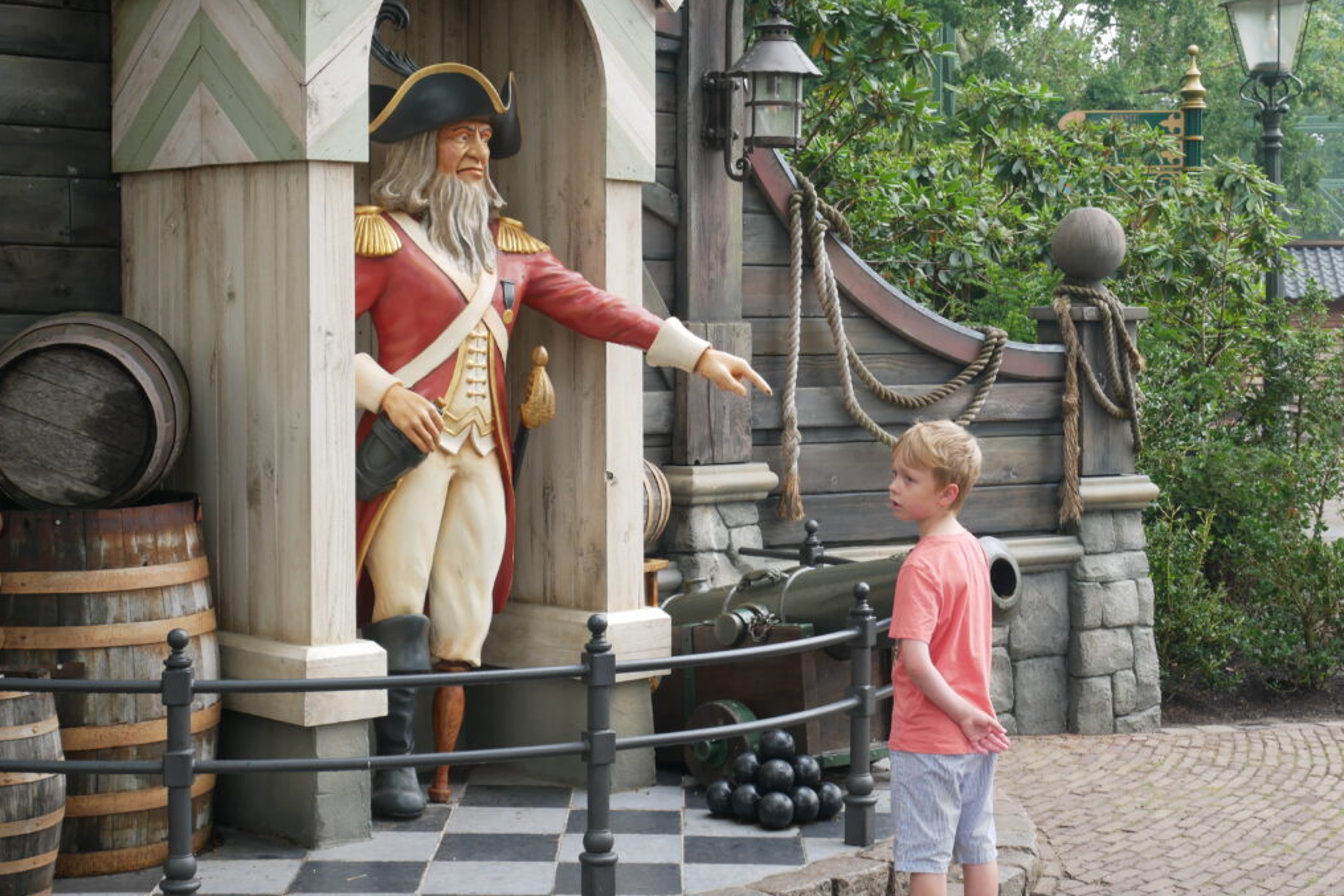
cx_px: 669
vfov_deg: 21.6
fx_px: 2352
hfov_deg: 31.9
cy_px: 478
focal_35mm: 63
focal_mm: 30
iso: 200
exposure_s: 1/60
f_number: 5.6
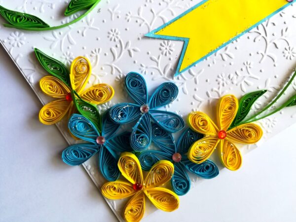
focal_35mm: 26
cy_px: 111
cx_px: 148
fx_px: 222
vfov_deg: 53.1
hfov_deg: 67.3
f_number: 2.2
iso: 80
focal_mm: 3.83
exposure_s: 1/60
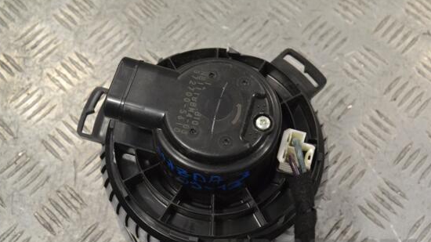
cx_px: 198
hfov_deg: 42.9
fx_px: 548
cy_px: 146
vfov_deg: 24.8
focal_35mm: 48
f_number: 8
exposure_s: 1/250
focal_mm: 28
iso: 3200
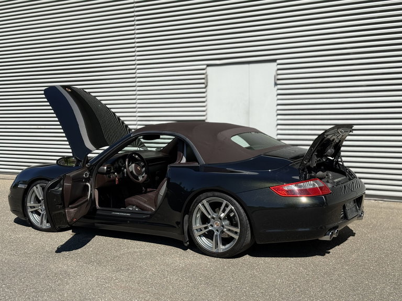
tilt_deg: -3.8
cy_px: 150
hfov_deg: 39.7
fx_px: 557
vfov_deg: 30.3
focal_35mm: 48
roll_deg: +0.2
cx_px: 201
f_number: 1.78
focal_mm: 6.76
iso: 100
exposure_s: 1/3891
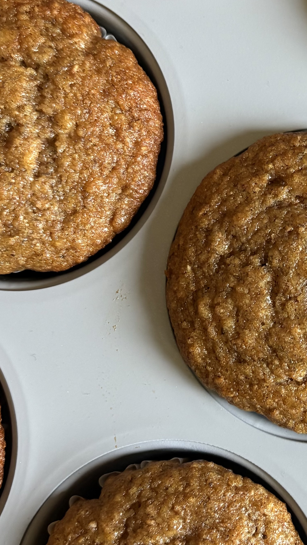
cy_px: 251
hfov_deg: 18.9
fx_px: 868
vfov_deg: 34.9
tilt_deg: -84.9
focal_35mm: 60
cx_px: 370
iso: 250
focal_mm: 5.96
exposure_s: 1/60
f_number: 1.6
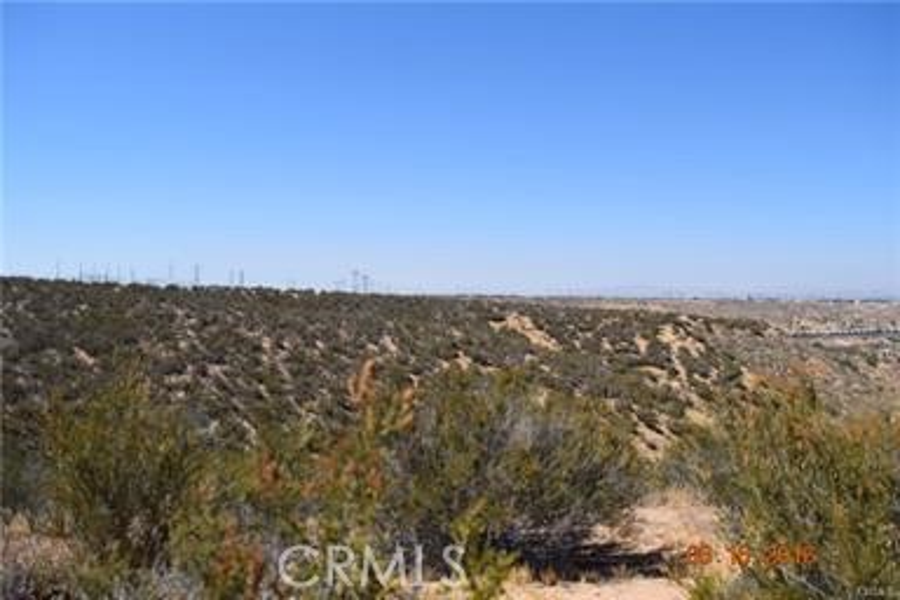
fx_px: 675
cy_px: 300
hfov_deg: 67.4
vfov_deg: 47.9
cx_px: 450
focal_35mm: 27
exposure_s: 1/1600
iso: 400
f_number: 7.1
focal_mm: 18
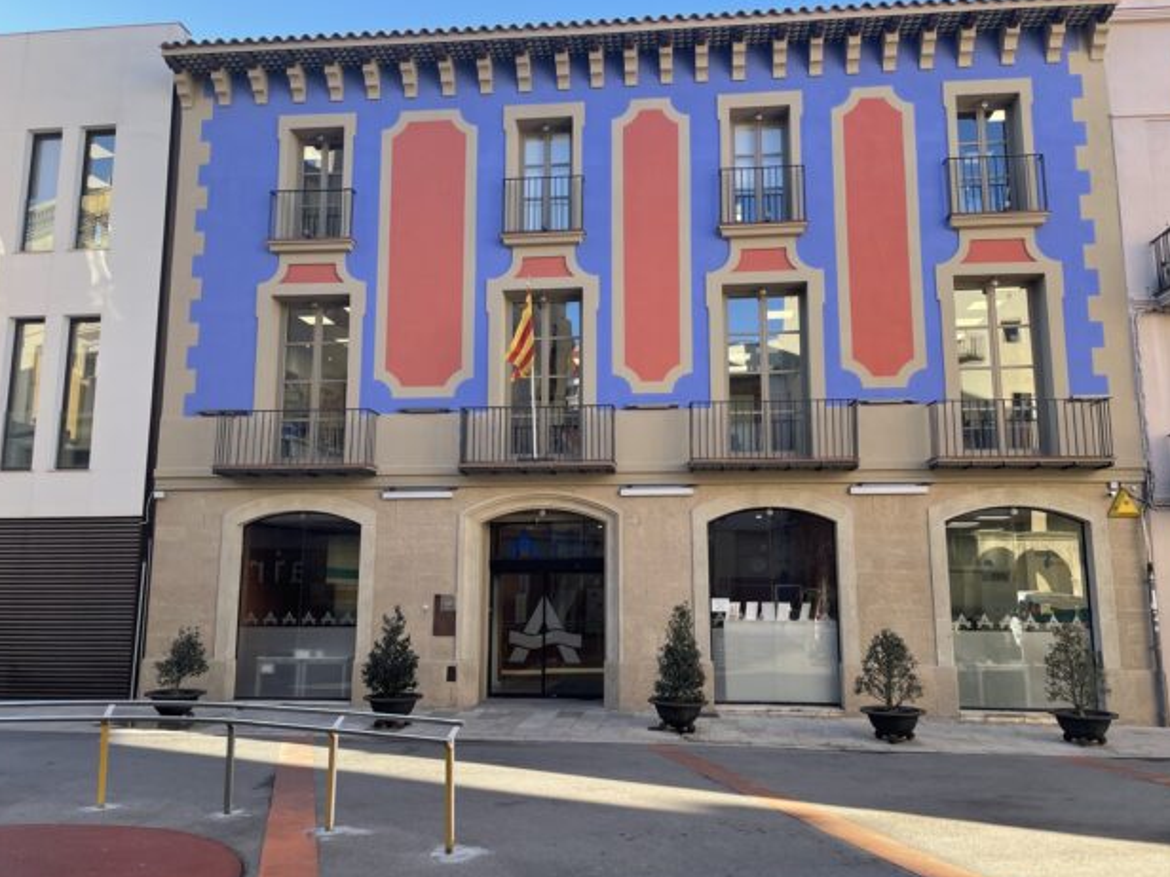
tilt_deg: +8.9
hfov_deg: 65.3
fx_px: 913
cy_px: 438
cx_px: 587
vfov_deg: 51.4
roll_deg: +0.0
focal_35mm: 27
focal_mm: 4.2
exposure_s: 1/399
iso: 32
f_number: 1.6
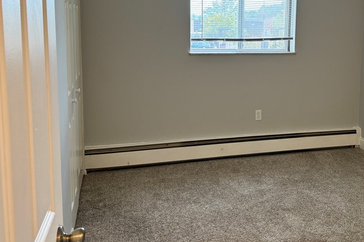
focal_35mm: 38
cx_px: 238
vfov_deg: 34.4
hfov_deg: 50.0
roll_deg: -1.1
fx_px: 384
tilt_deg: -7.7
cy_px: 68
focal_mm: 6.76
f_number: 1.78
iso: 160
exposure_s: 1/120
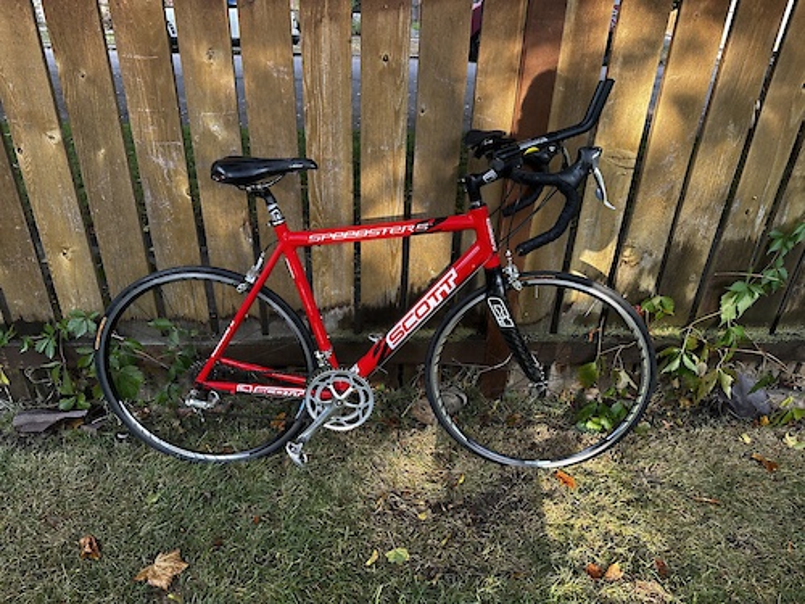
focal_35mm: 24
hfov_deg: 71.6
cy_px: 302
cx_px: 402
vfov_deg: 56.8
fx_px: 558
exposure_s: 1/121
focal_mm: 6.86
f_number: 1.78
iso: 80
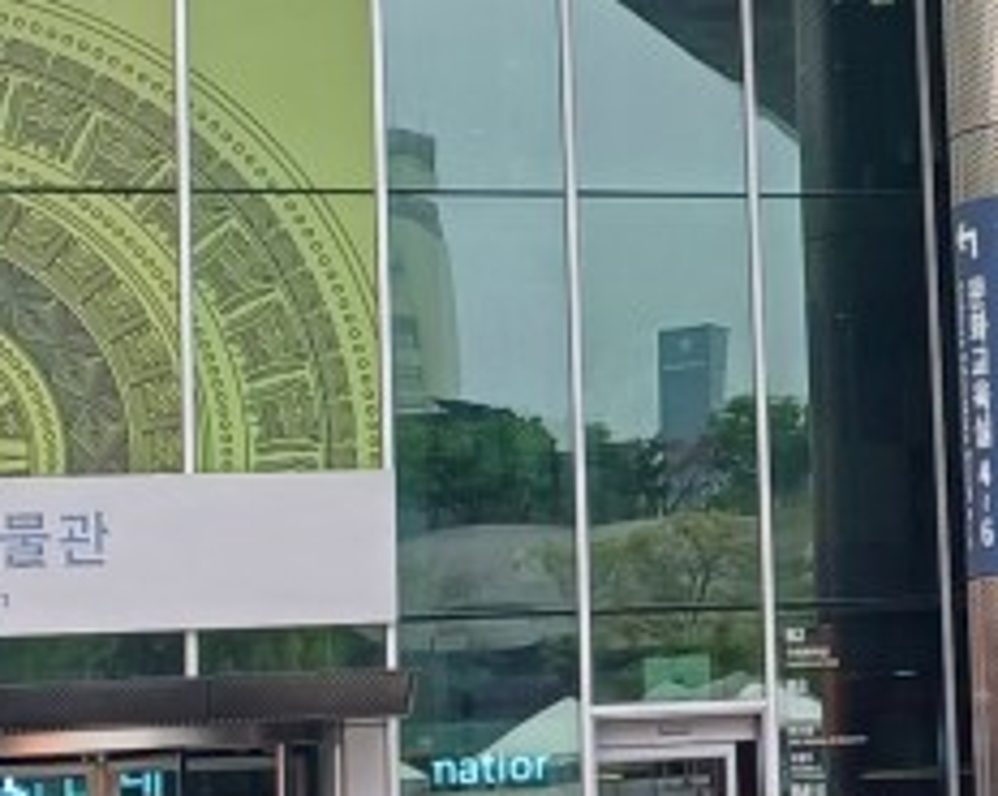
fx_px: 3658
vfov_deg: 12.4
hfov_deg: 15.0
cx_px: 1213
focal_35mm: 124
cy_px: 336
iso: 32
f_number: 1.8
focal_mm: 5.06
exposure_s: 1/100
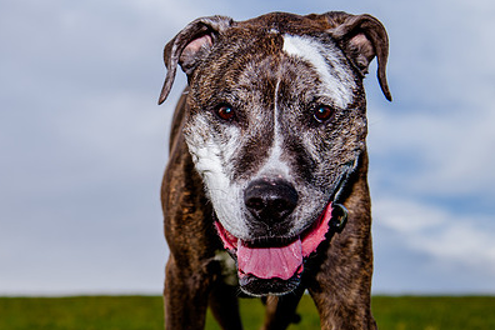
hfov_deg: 22.5
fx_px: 1237
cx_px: 140
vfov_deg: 15.2
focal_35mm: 90
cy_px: 186
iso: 200
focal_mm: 55
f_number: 5
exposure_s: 1/500
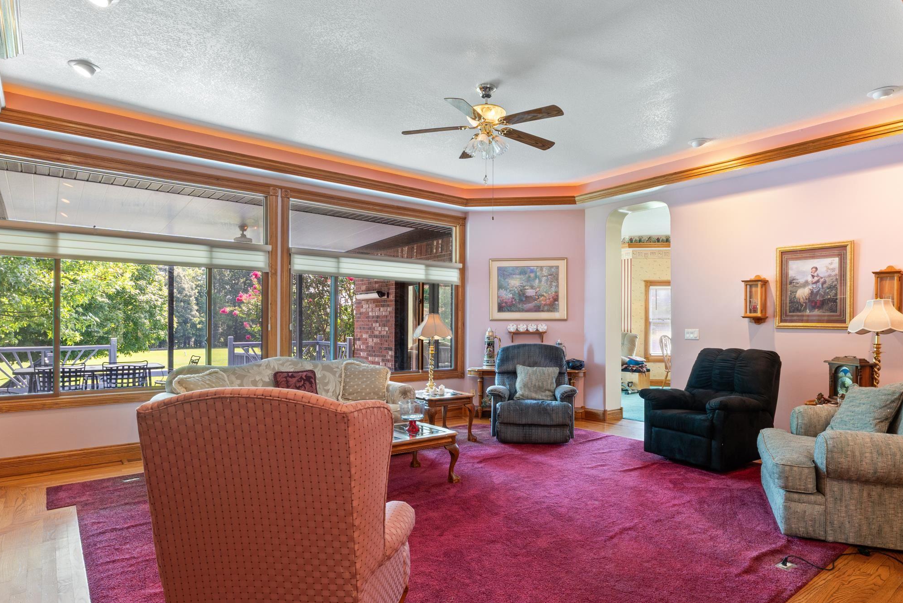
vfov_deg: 60.4
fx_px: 517
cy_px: 318
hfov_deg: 82.2
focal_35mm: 21
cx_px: 453
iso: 200
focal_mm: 11
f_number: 9
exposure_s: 1.3
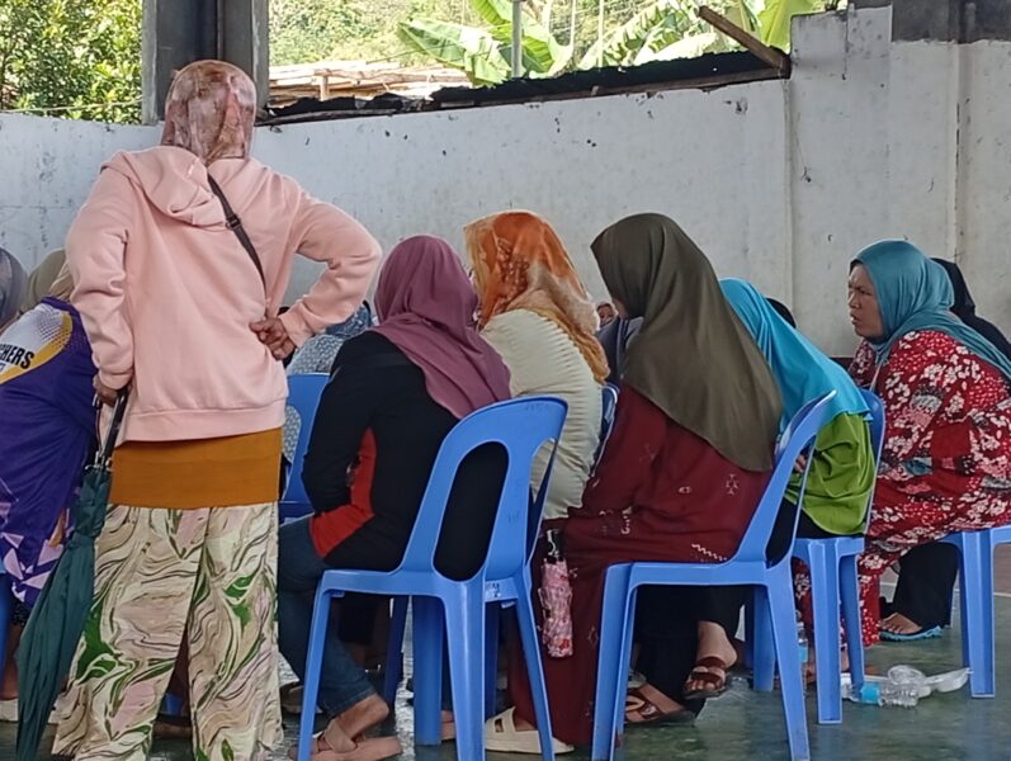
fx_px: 2457
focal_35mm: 84
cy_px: 380
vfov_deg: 17.6
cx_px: 506
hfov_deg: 23.3
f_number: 1.8
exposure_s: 1/120
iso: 64
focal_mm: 3.98
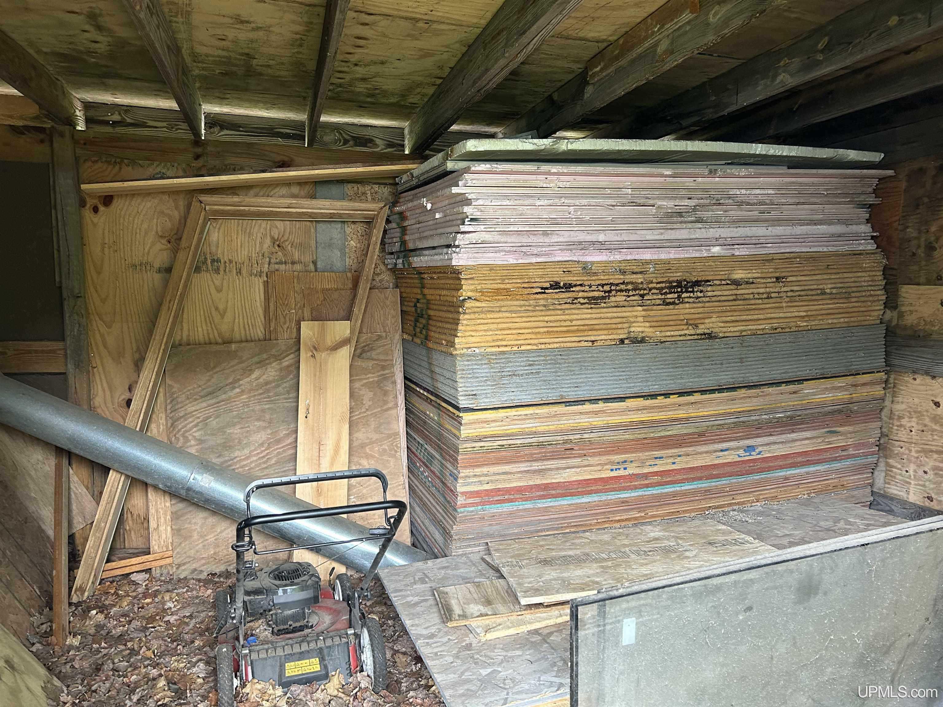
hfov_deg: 67.3
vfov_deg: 53.1
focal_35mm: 26
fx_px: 708
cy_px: 354
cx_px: 472
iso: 160
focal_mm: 5.7
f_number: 1.5
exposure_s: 1/60
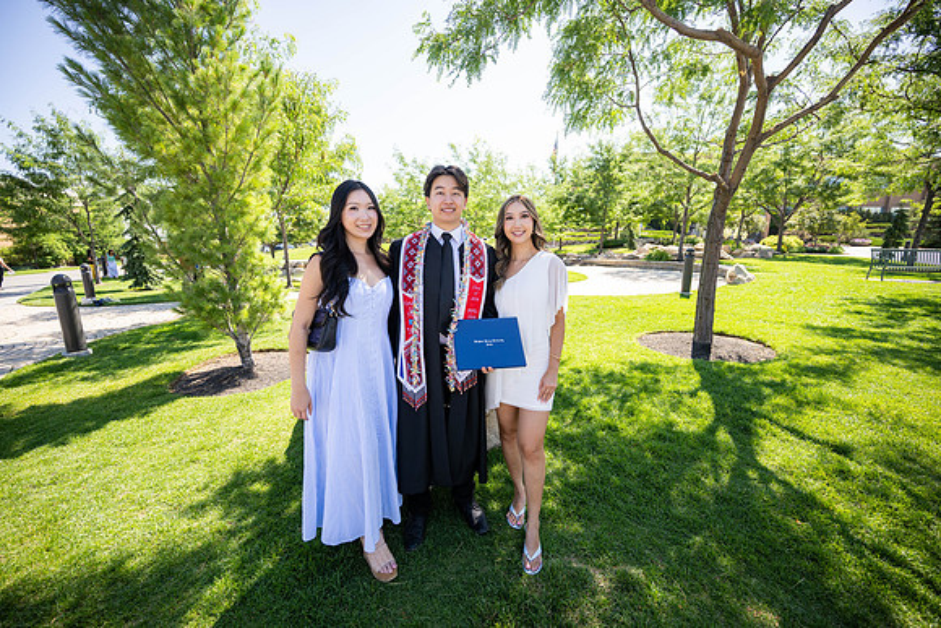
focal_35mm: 14
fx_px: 366
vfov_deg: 81.2
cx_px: 470
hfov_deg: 104.2
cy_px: 314
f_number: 4
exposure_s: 1/320
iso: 100
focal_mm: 14
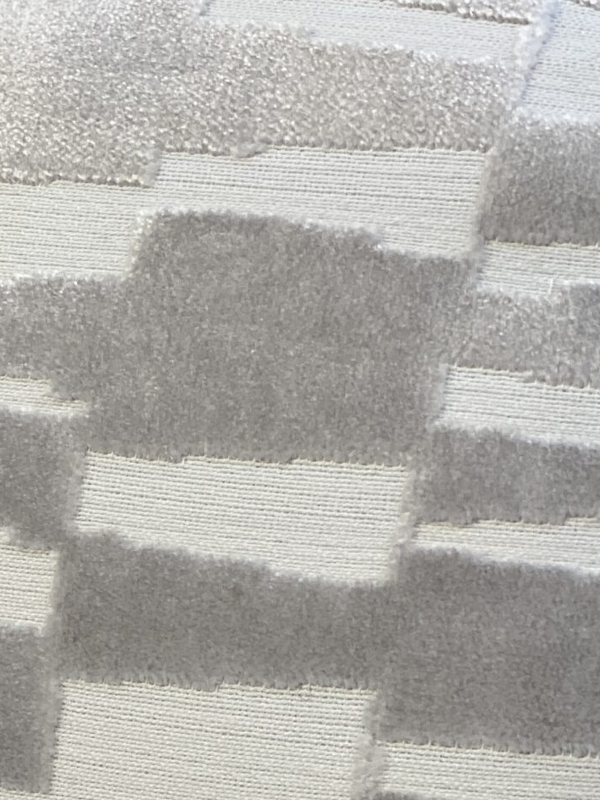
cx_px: -165
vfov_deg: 13.8
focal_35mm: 141
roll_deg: +1.3
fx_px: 3259
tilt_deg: -11.9
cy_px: 741
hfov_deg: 10.3
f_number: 2
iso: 20
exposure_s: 1/210
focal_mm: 6
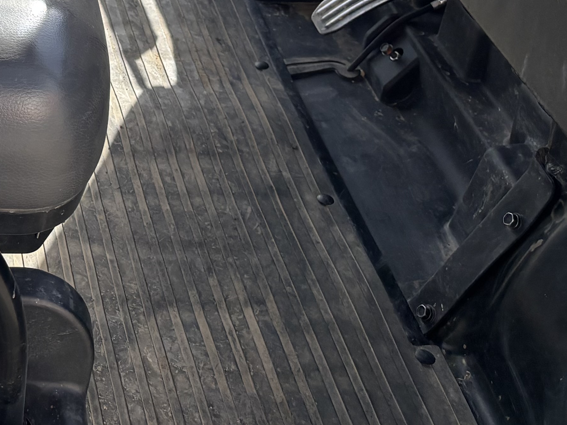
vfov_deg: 16.1
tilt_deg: -24.3
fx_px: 1360
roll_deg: +1.0
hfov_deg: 21.5
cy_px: -237
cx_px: -152
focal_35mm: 83
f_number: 1.6
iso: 50
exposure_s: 1/1845
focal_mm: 5.96
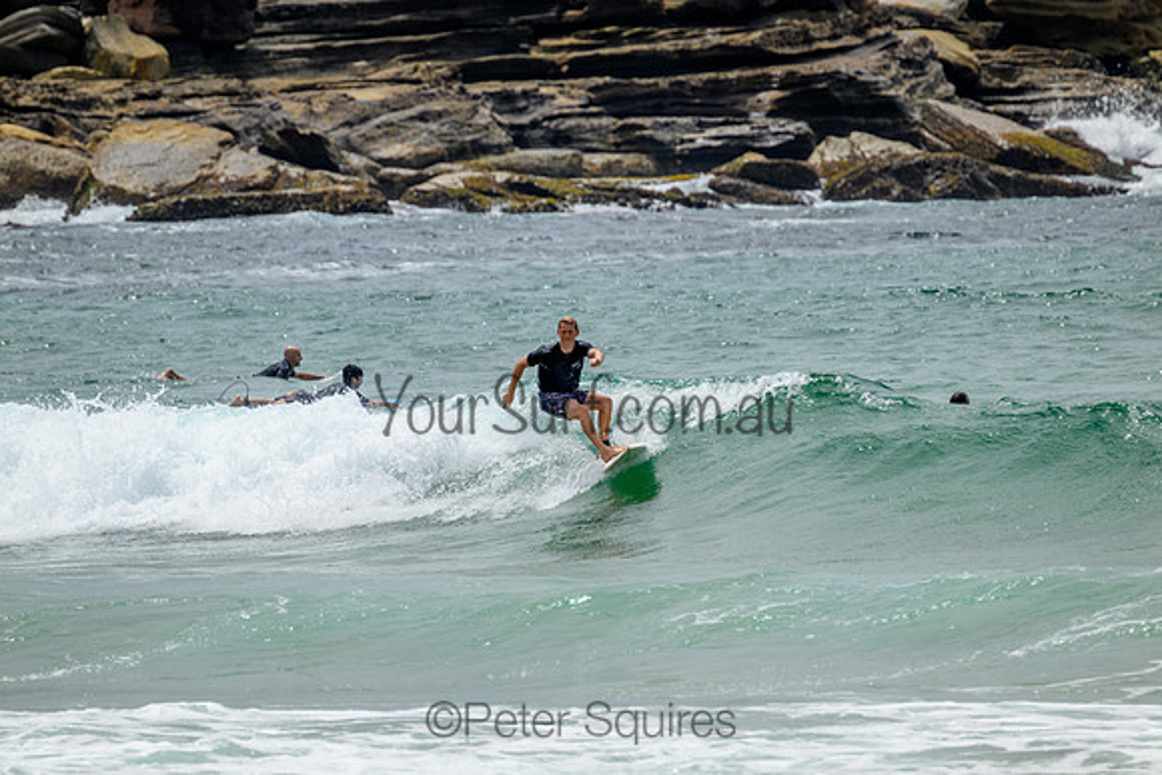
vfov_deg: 1.7
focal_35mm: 800
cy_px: 388
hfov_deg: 2.6
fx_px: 25827
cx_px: 581
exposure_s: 1/2000
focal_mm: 800
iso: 640
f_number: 11
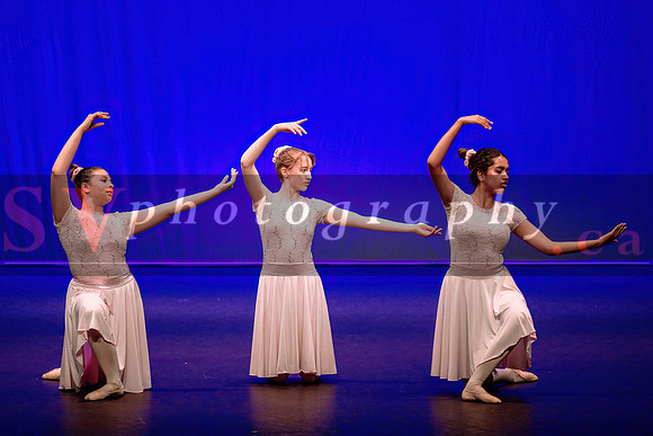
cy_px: 193
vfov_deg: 8.3
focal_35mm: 166
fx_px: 3019
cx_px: 298
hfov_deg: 12.3
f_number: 2.8
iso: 1250
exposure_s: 1/400
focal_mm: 135
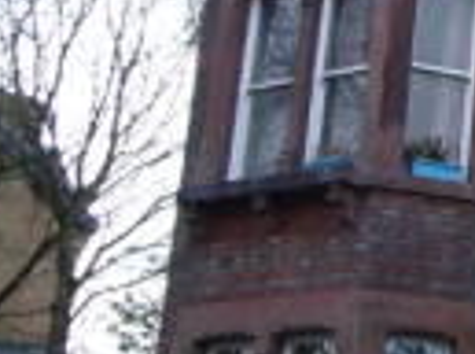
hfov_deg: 13.7
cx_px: 897
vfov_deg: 11.6
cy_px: 135
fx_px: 1738
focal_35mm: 127
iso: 100
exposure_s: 1/30
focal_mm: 4.6
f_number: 2.8
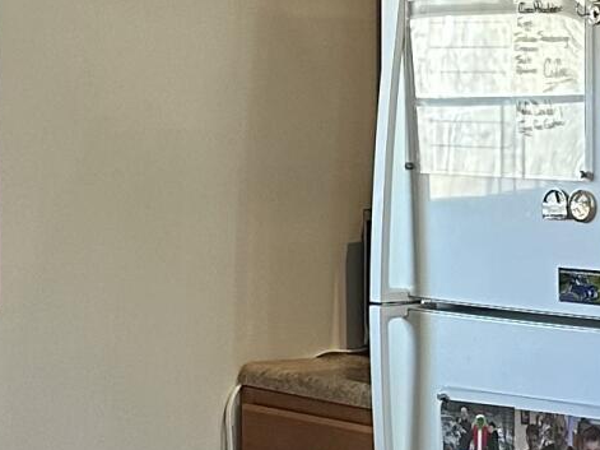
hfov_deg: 12.6
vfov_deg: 9.7
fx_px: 2651
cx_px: 690
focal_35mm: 153
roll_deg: +0.2
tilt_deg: -3.1
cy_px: 167
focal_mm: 6.86
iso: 250
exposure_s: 1/60
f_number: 1.78
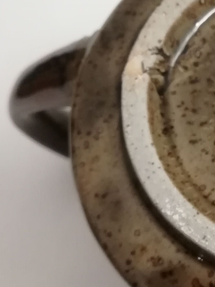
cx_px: 280
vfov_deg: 26.5
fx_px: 604
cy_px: 93
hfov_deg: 18.7
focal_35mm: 73
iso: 500
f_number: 2.2
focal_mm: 3.83
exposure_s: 1/25
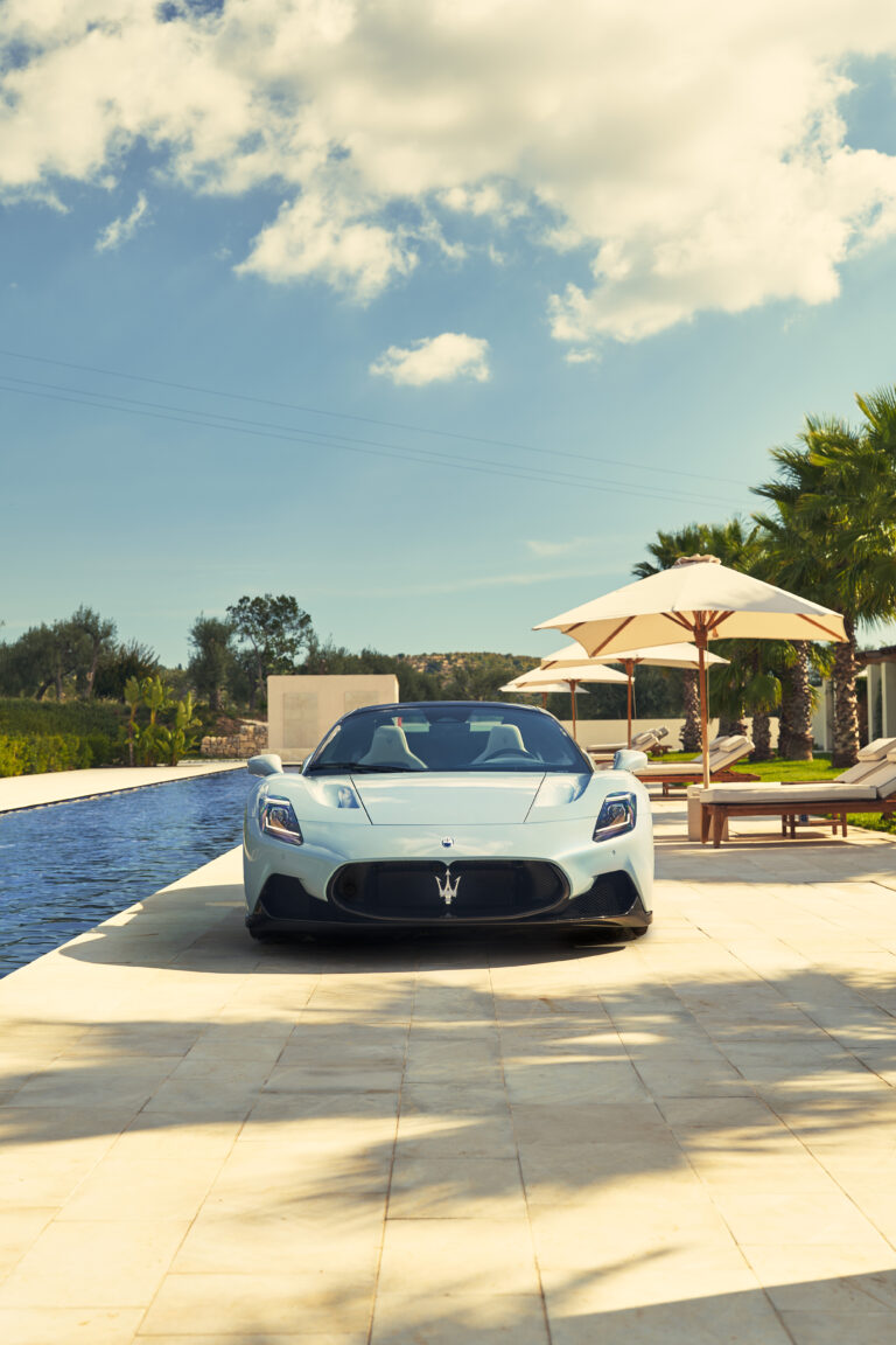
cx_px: 448
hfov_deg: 29.2
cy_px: 672
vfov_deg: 42.7
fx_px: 1717
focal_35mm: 46
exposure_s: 1/80
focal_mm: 46
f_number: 5.6
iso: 50
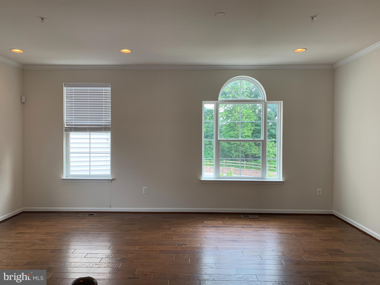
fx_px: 285
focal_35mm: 26
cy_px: 142
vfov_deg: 53.1
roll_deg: -0.5
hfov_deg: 67.3
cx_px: 190
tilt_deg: -1.3
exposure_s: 1/60
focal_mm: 4.25
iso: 50
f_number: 1.8
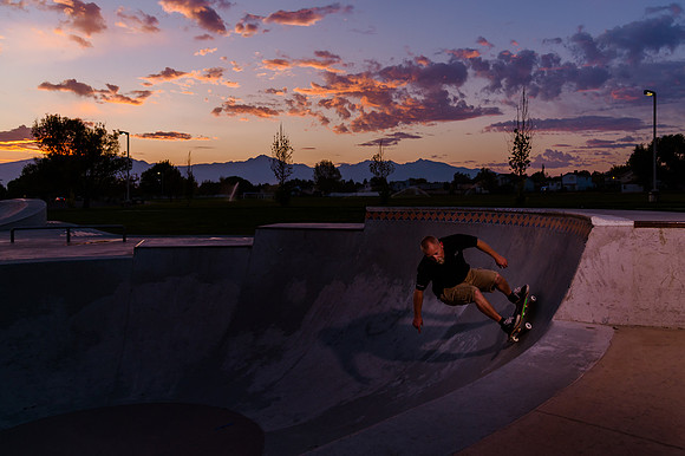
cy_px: 192
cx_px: 415
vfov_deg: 43.2
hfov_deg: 61.1
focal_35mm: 30
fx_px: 574
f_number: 5
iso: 400
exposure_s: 1/320
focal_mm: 24
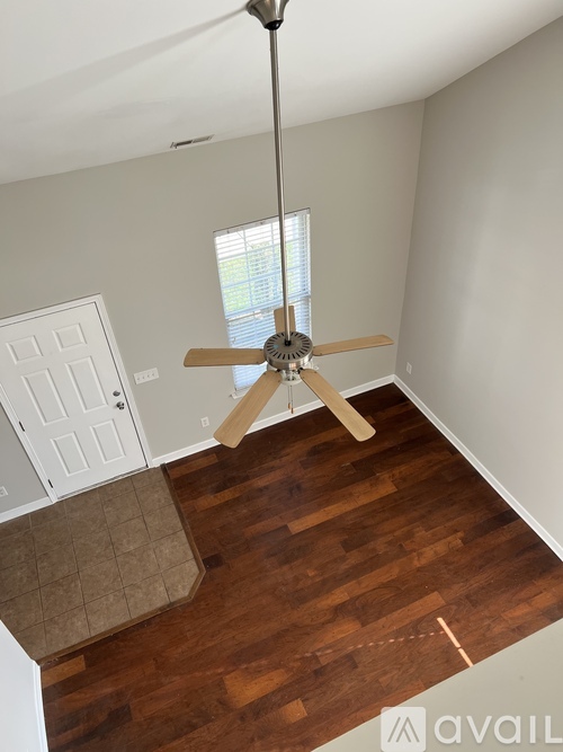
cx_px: 282
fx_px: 564
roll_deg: +5.4
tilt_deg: -40.1
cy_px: 376
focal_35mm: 26
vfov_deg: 67.3
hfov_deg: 53.0
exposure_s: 1/171
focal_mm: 5.7
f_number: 1.5
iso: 50
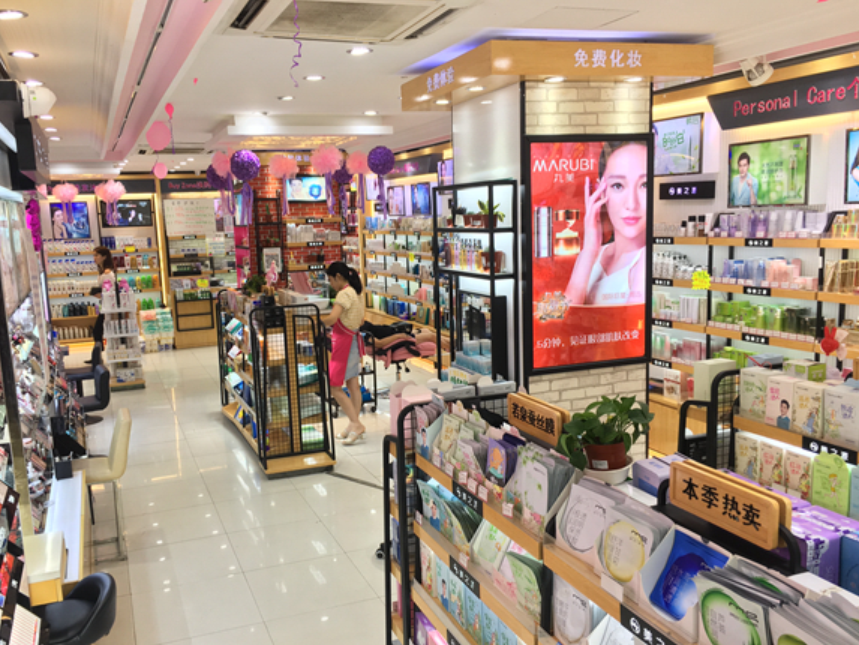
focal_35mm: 32
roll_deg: +2.8
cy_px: 345
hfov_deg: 56.7
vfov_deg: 44.1
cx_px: 388
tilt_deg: -9.0
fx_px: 794
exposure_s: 1/50
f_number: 2.2
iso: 32
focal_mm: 4.15
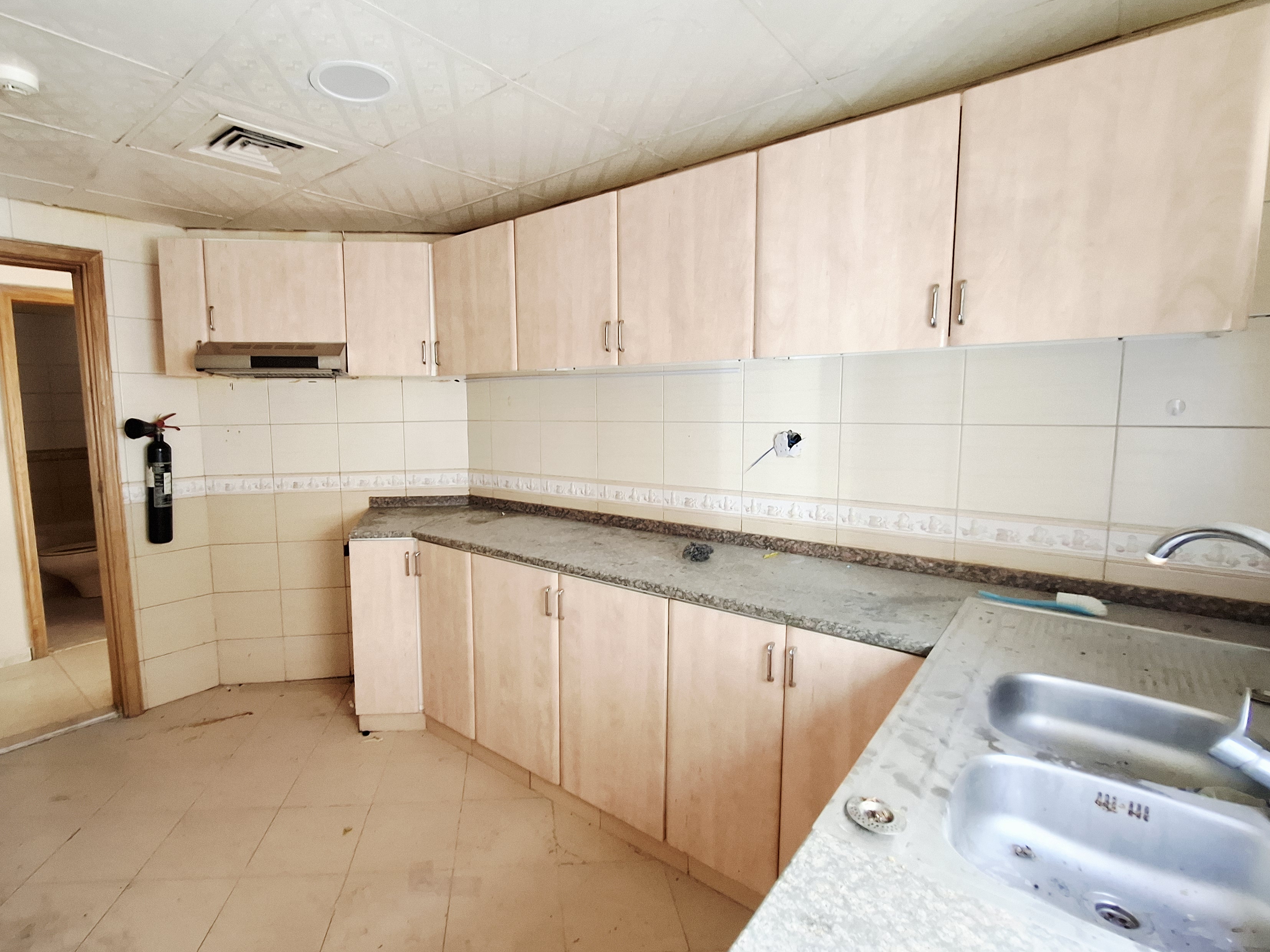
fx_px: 587
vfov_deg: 78.1
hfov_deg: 93.9
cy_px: 473
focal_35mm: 16
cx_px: 543
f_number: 2.2
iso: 160
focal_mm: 1.74
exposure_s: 1/25
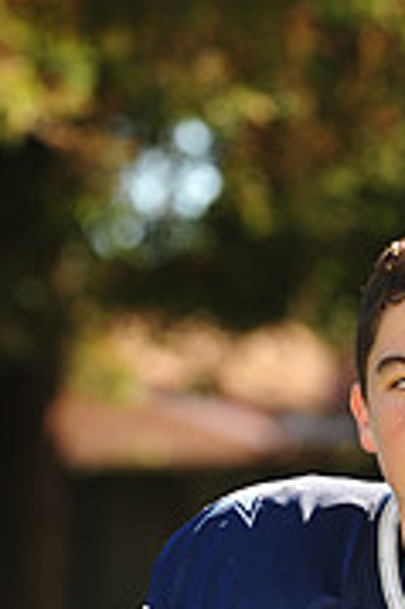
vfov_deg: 4.7
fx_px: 7405
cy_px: 946
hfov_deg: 3.1
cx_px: 391
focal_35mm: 438
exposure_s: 1/320
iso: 200
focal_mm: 135
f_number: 4.5
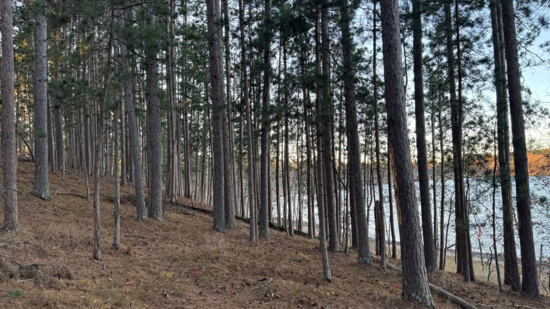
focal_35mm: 27
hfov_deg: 69.9
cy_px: 153
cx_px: 281
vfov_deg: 42.9
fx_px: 394
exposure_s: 1/121
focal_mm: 6.76
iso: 125
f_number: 1.78
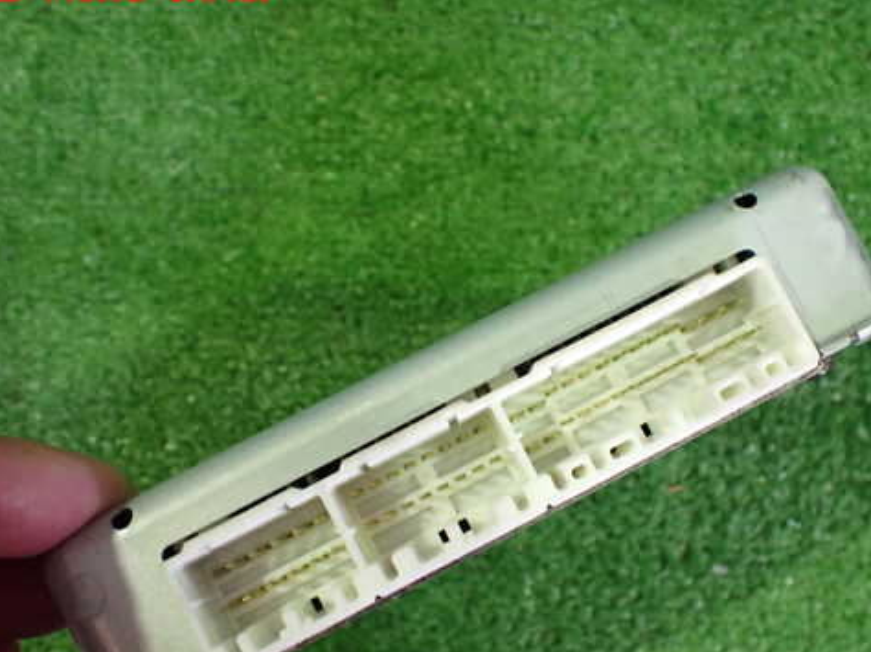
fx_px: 956
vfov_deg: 37.6
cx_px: 485
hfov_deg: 48.9
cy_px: 380
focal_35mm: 38
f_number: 2.3
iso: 800
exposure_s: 1/50
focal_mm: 5.4
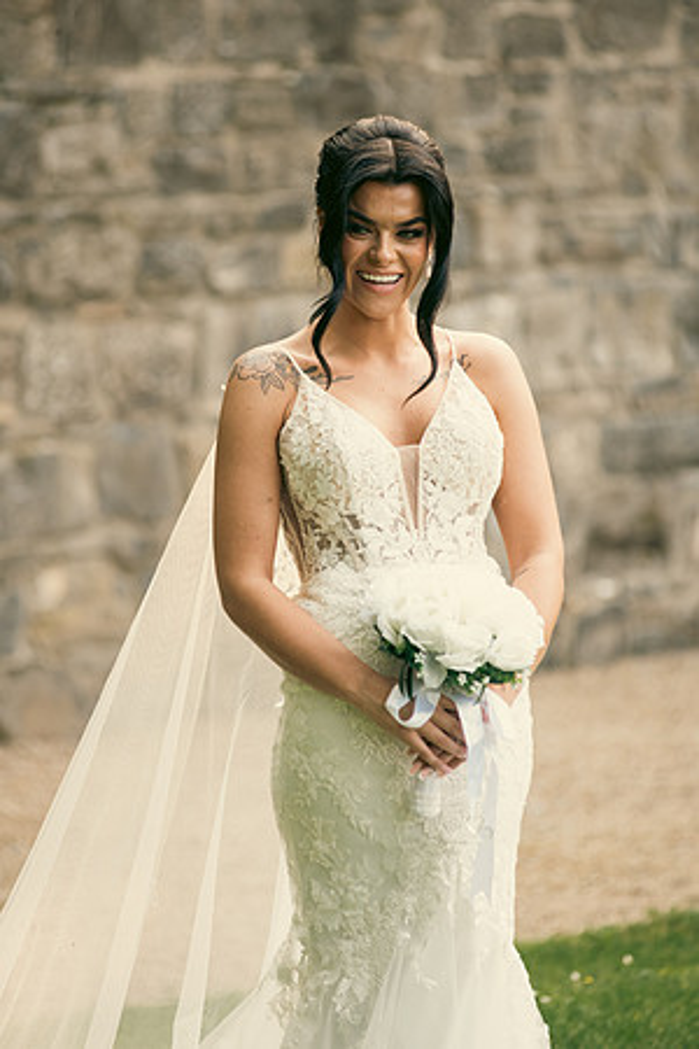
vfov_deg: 10.3
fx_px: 5825
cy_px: 524
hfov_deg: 6.9
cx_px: 350
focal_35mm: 200
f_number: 3.5
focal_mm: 200
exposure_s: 1/250
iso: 250
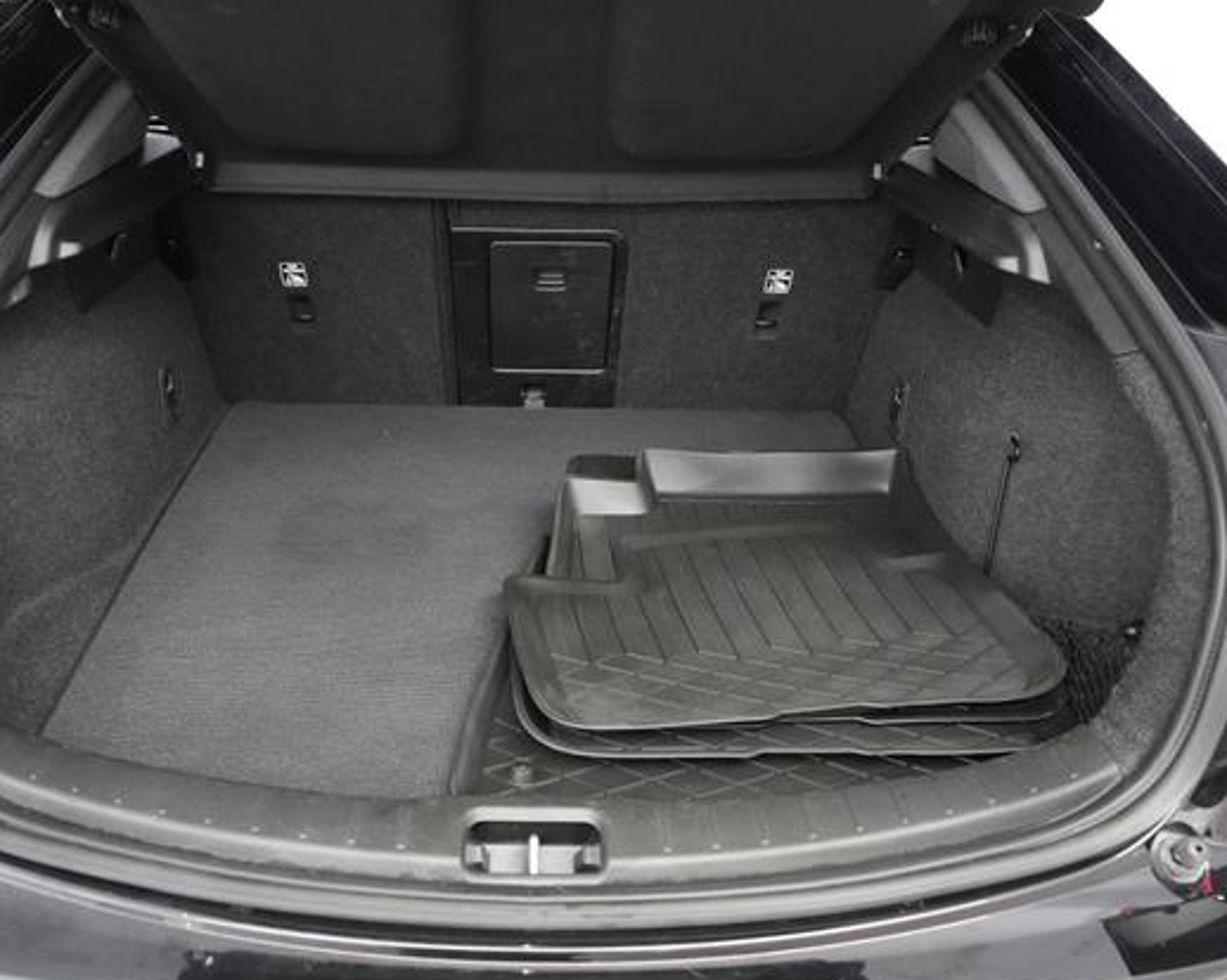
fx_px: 1053
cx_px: 528
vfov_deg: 49.9
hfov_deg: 60.2
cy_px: 495
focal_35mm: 29
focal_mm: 25
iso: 8000
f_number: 4
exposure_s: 1/60
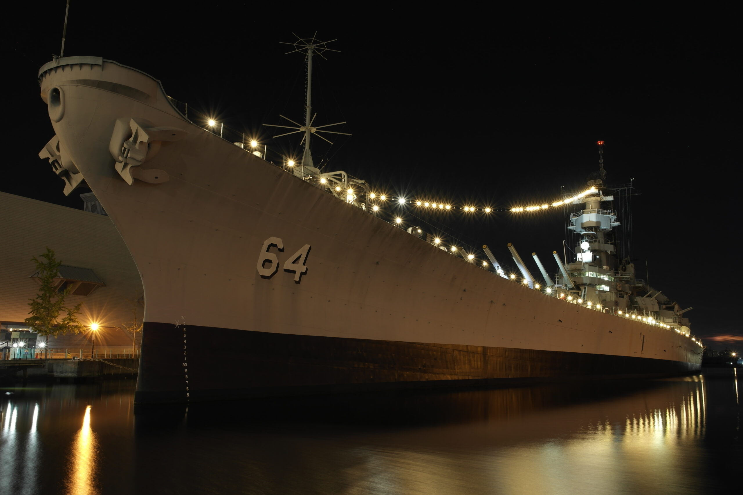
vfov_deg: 43.6
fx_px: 619
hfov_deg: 61.9
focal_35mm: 30
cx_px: 372
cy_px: 248
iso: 100
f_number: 11
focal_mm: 20
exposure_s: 20
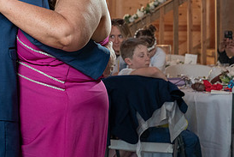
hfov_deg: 11.9
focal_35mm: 171
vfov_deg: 8.0
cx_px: 25
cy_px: -23
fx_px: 1112
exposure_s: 1/200
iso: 2000
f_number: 5.6
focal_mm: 70
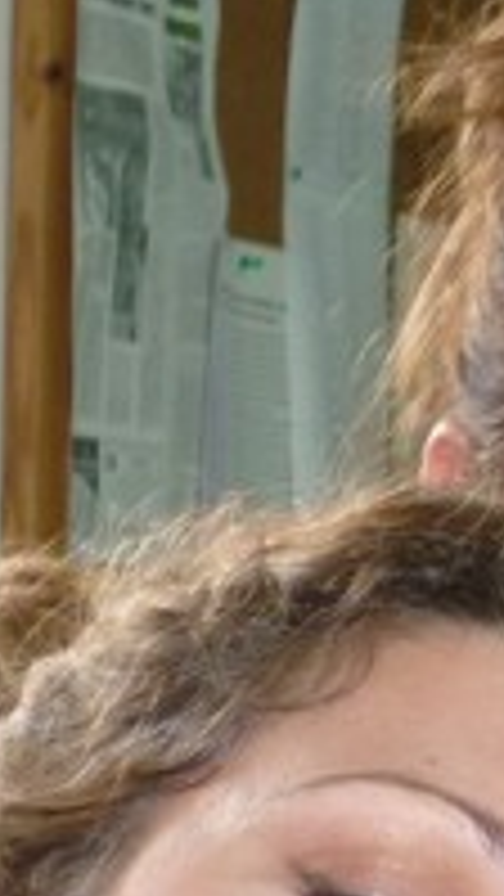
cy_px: 556
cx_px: 700
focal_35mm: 310
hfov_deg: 3.9
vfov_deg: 7.0
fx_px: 7362
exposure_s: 1/40
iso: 160
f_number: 3.6
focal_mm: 9.9
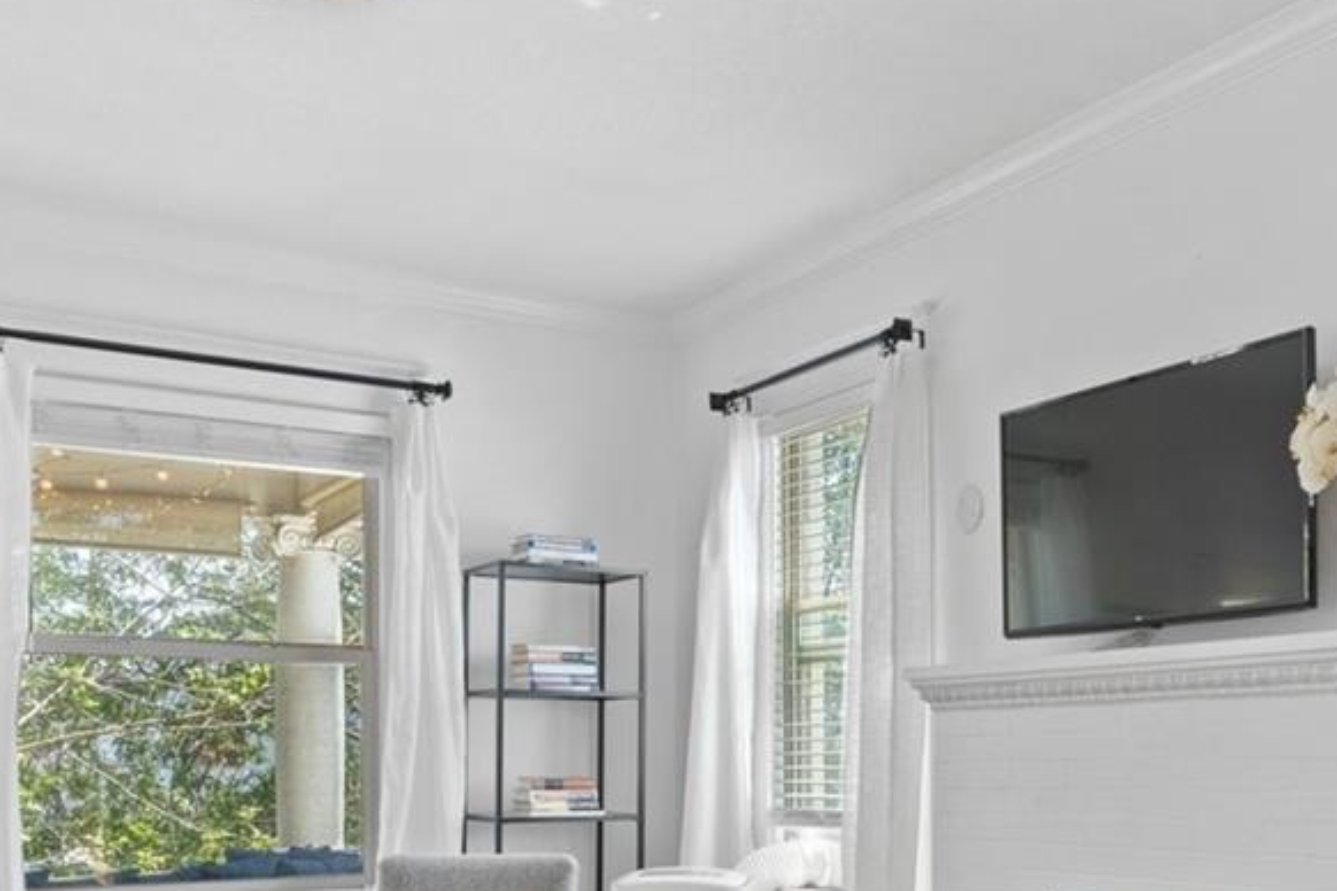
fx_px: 1634
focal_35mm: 44
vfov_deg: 29.6
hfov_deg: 43.9
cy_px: 749
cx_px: 894
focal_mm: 16
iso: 640
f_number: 9
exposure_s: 1/6
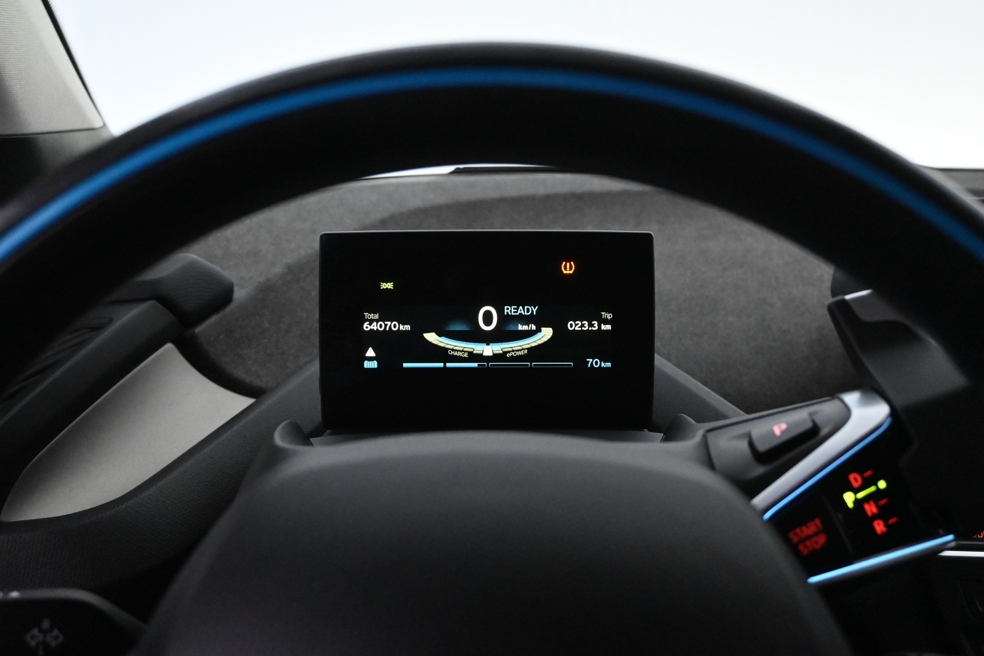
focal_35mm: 34
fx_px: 922
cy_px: 328
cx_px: 492
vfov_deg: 39.1
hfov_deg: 56.1
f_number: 4.5
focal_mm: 22.5
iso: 6400
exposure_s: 1/125
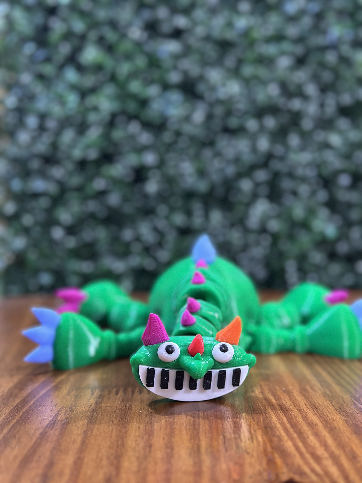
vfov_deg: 39.7
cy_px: 242
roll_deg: +1.1
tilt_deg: -4.7
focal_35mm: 48
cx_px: 181
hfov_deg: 30.3
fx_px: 669
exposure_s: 1/33
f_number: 1.78
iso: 640
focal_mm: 6.86
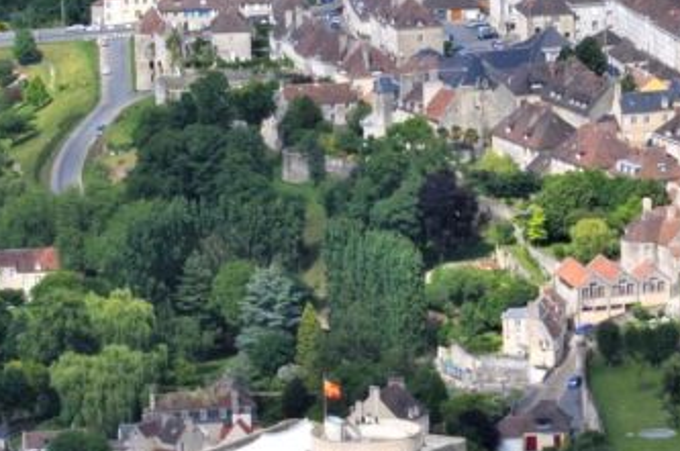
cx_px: 805
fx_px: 6092
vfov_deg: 4.2
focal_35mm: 323
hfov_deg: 6.4
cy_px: 343
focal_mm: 70
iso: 400
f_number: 14
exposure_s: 1/500
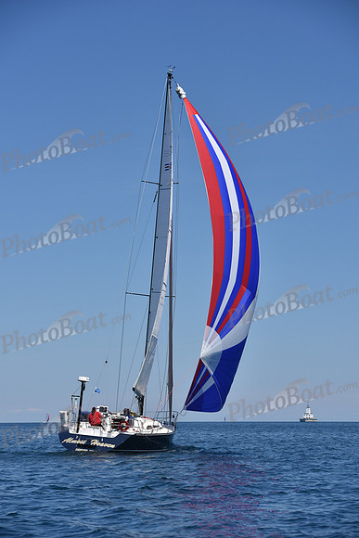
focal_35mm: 98
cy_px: 269
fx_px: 1465
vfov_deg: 20.8
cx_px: 180
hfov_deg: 14.0
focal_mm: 98
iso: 250
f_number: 6.3
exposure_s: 1/800
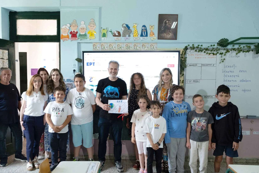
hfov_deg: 65.4
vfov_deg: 46.3
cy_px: 97
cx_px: 120
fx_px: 201
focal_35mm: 28
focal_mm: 16
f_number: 4
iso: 2000
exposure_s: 1/125
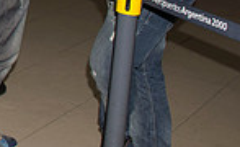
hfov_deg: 13.8
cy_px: -182
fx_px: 845
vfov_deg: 9.1
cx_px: -235
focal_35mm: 130
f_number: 5.6
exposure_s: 1/160
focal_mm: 24
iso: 500
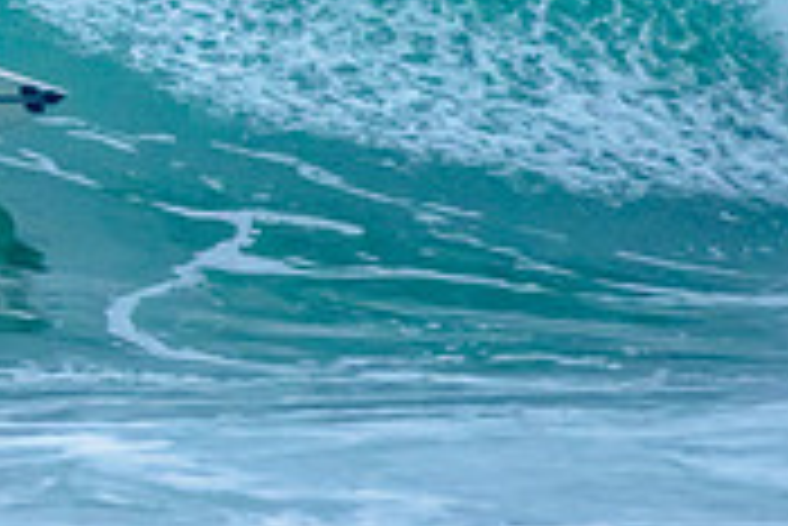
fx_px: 44361
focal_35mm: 2025
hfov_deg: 1.0
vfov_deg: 0.7
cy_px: -369
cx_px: -686
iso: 3200
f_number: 5.6
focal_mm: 500
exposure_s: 1/2000
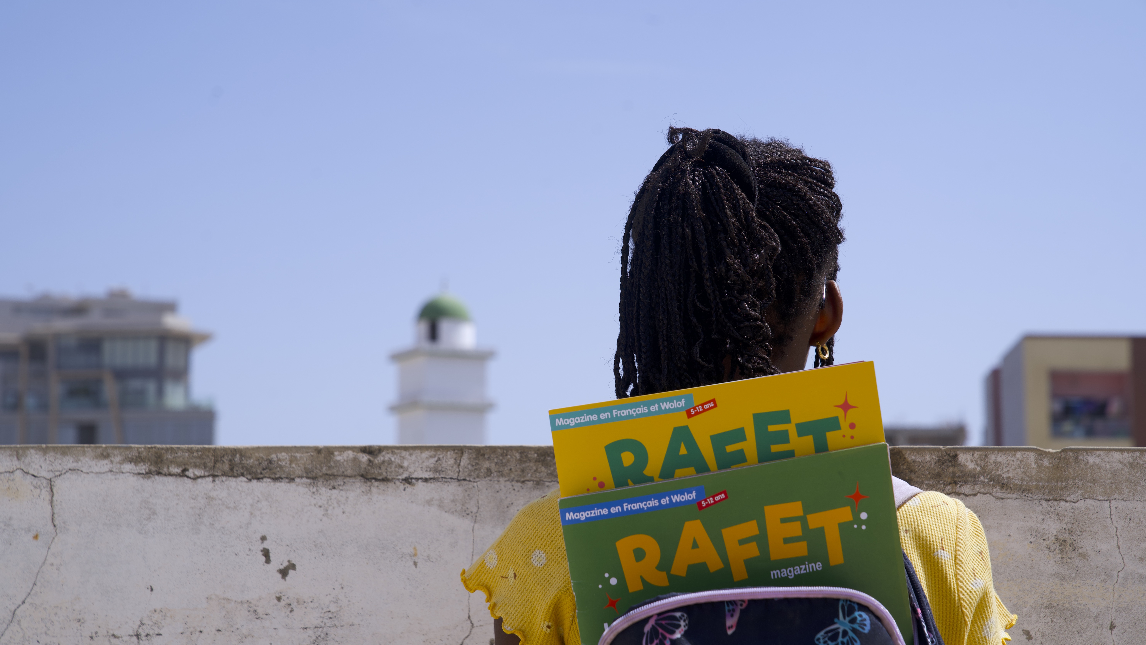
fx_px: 2249
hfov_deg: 28.6
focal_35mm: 74
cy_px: 368
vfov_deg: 16.3
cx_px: 573
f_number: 8
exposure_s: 1/320
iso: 100
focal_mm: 70
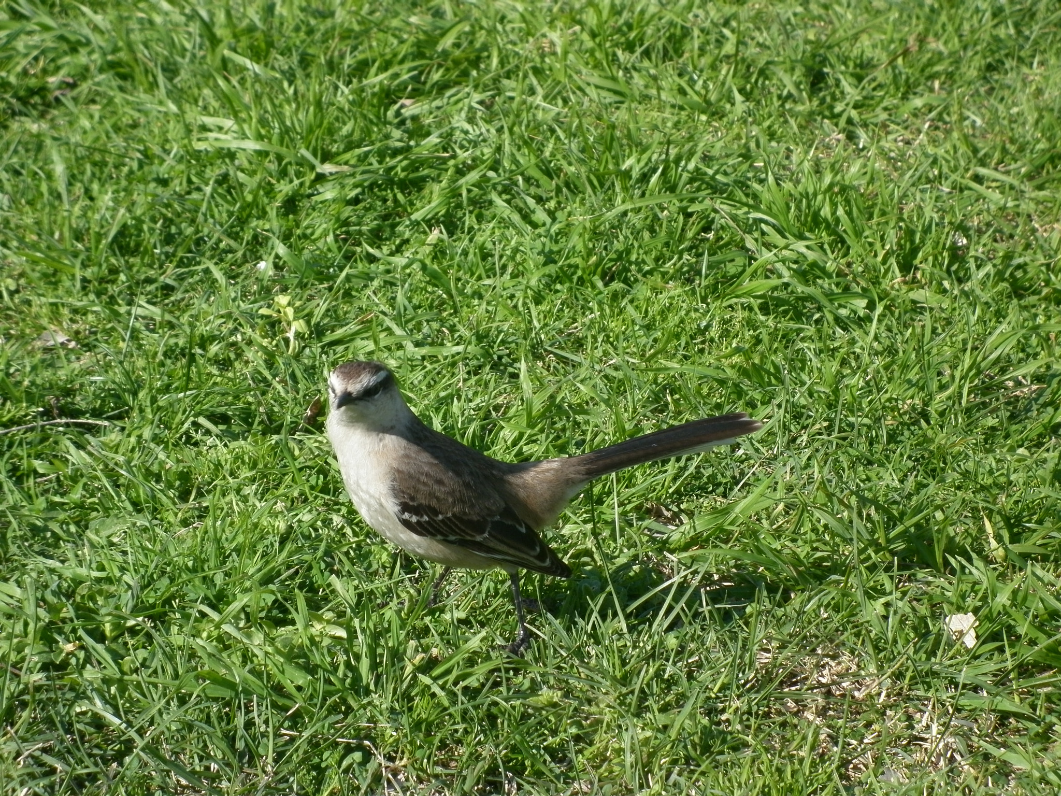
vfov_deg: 13.2
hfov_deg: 17.6
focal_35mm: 112
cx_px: 530
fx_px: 3433
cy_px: 398
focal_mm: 20
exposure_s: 1/250
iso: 80
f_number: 6.2
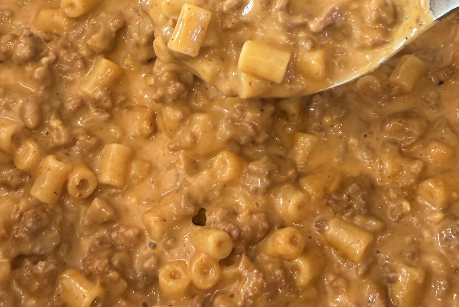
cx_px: 235
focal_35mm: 48
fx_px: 612
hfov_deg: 41.1
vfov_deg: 27.7
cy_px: 75
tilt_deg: -64.7
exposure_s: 1/60
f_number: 2.2
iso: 200
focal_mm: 2.22
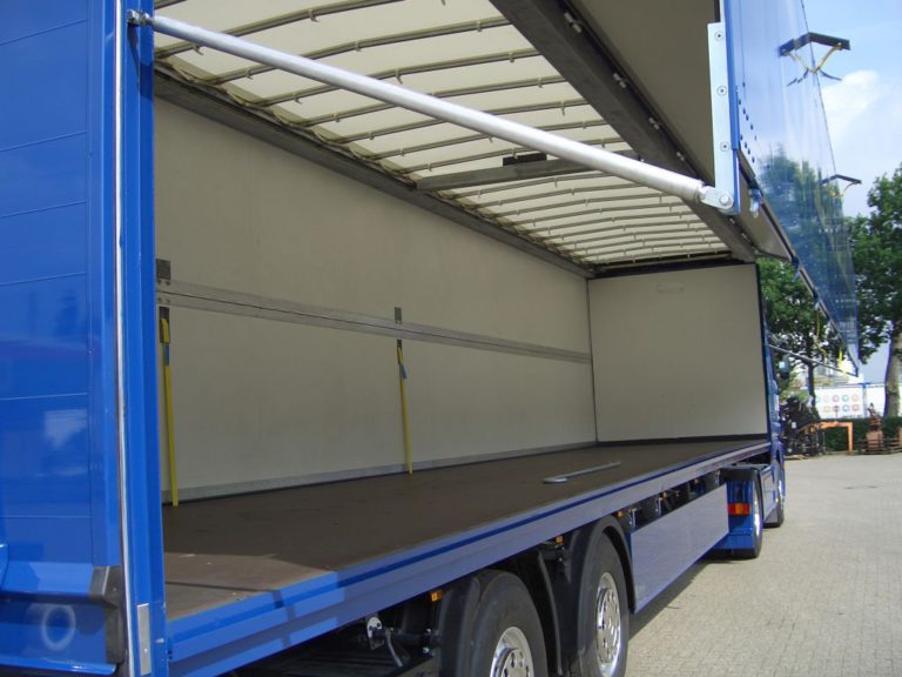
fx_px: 1016
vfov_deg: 36.8
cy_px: 338
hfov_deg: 47.9
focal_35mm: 39
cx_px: 451
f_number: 2.8
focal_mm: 8
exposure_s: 1/800
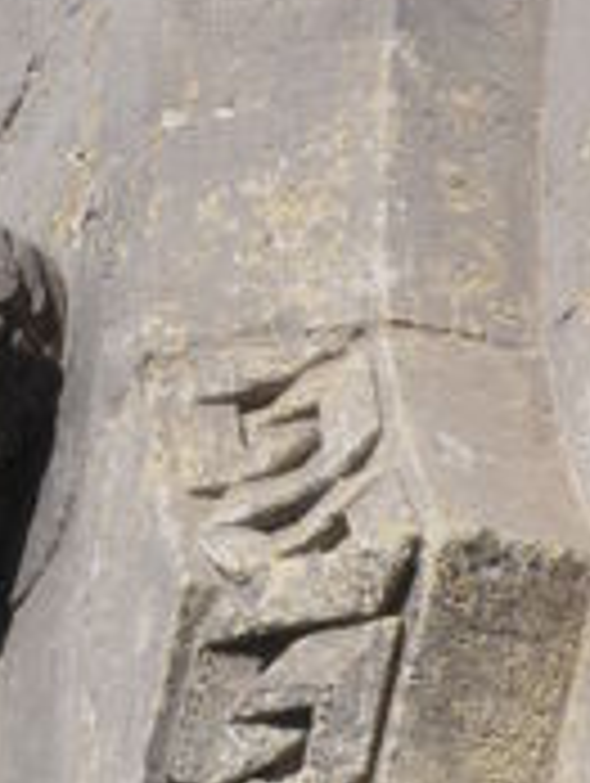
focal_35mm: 257
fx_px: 5826
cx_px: 153
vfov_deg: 7.7
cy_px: 540
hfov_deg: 5.8
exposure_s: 1/500
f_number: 5.9
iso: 64
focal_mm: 18.6
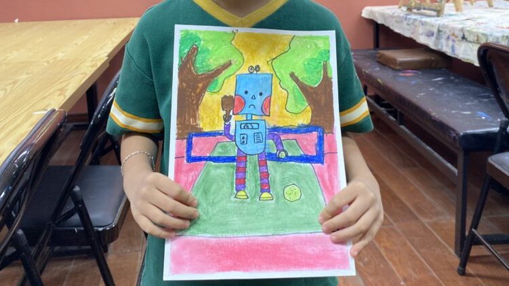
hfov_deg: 52.8
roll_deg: +0.6
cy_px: 58
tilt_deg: -8.1
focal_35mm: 38
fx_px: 513
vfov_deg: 30.4
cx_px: 255
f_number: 1.8
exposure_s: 1/100
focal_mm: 4.25
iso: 125
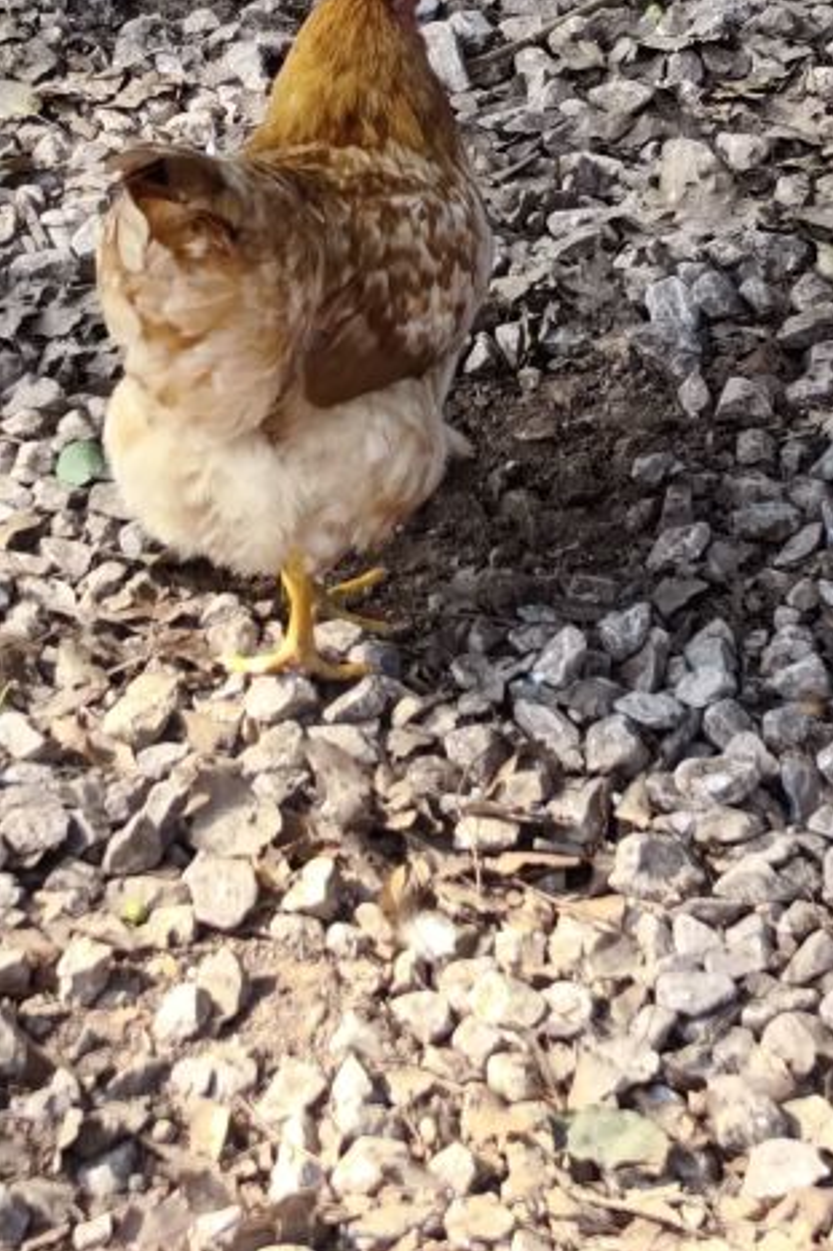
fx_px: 5036
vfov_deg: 14.1
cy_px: 473
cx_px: 340
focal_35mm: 145
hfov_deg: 9.5
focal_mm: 5.75
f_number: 2
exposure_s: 1/990
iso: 125
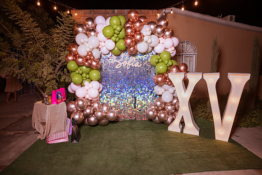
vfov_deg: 62.0
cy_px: 88
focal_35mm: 20
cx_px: 131
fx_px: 146
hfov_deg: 84.0
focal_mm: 20
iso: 1000
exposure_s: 1/125
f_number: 4.5
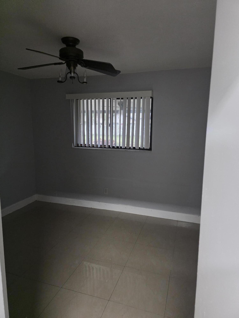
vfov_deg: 73.9
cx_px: 120
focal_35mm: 23
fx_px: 212
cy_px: 159
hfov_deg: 58.9
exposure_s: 1/120
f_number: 1.7
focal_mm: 6.3
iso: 1600
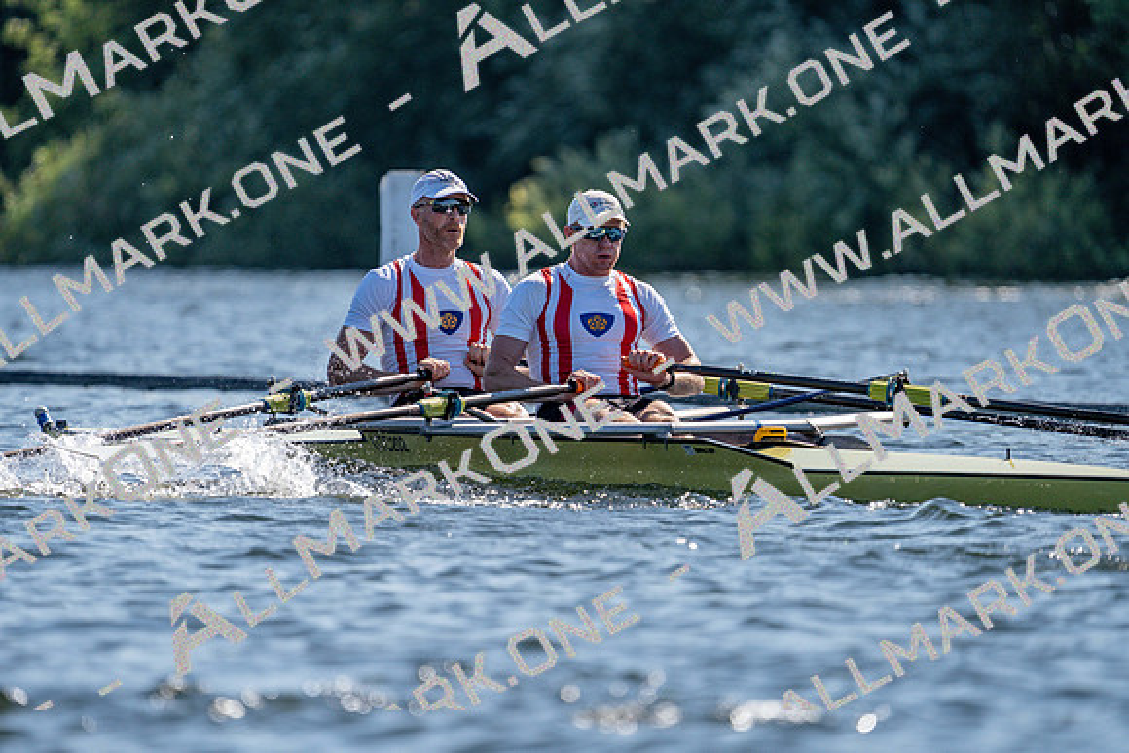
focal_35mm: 493
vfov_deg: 2.8
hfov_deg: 4.2
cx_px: 564
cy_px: 376
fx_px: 15464
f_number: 6.3
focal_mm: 493
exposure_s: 1/1600
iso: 250
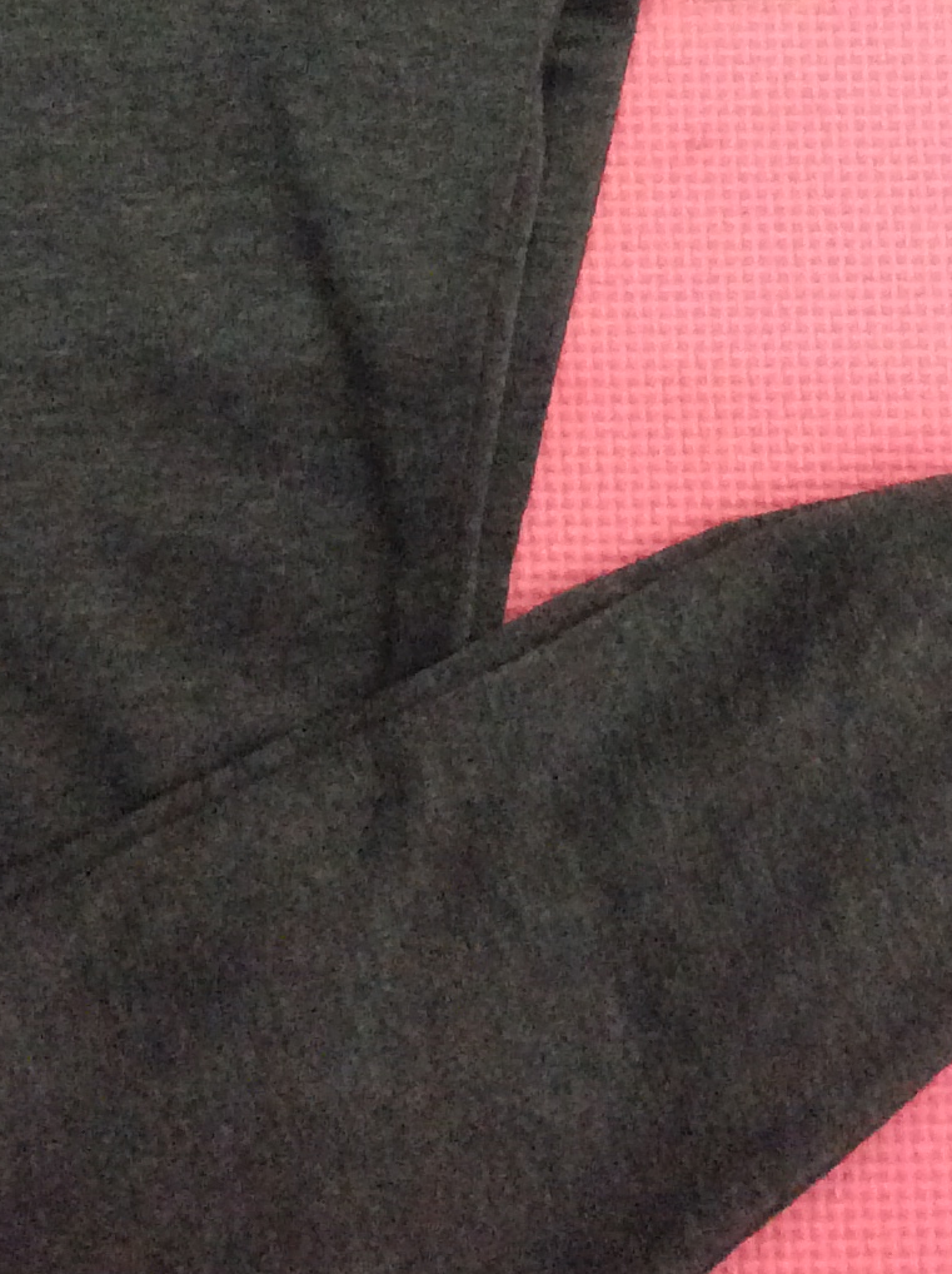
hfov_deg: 17.5
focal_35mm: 84
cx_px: 475
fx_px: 3087
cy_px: -65
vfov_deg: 22.2
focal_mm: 3.3
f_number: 2.4
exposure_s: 1/25
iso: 320
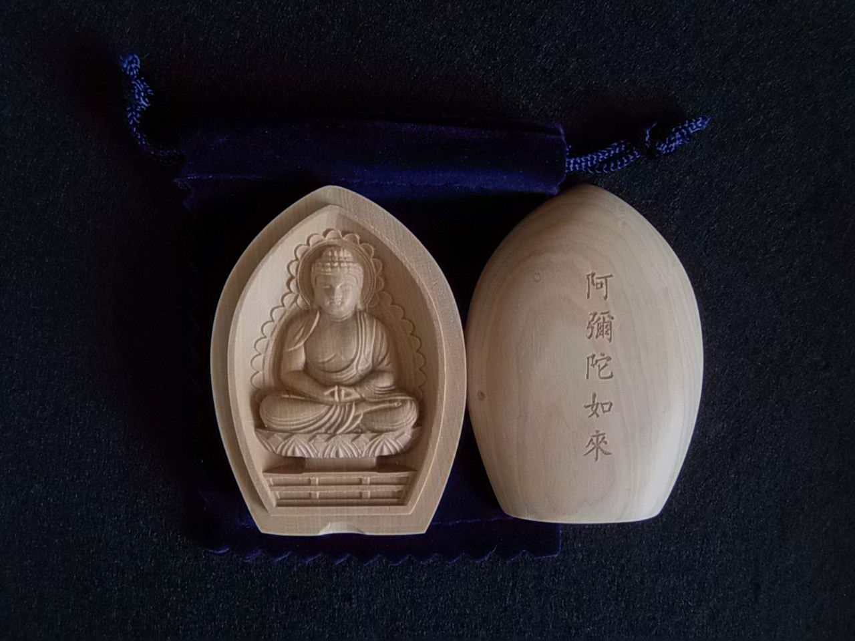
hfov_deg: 55.4
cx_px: 428
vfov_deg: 42.9
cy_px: 320
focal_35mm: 33
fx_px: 815
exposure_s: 1/30
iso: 320
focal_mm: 5.9
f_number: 3.4
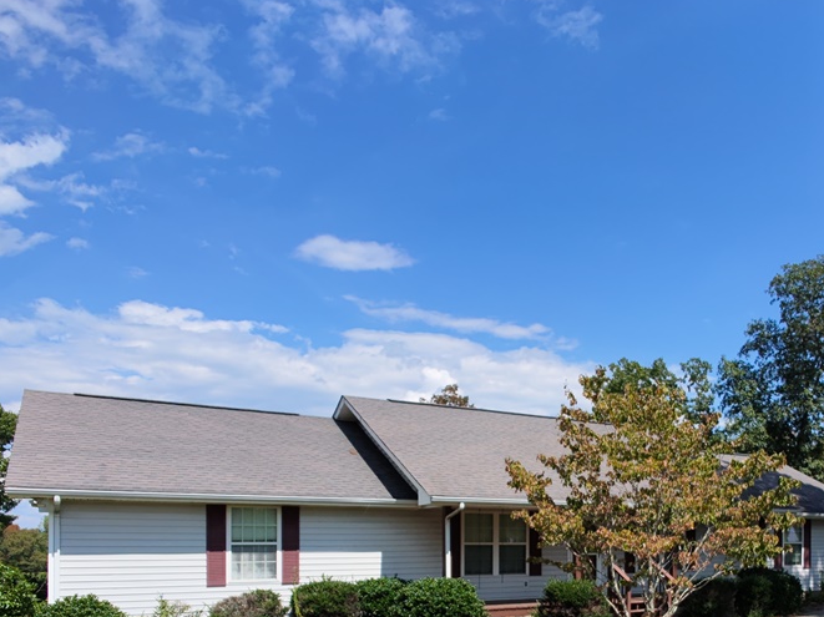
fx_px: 738
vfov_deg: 42.3
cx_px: 537
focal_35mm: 31
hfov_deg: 57.3
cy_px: 535
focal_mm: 16
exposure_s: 1/1705
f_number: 2.55
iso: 102
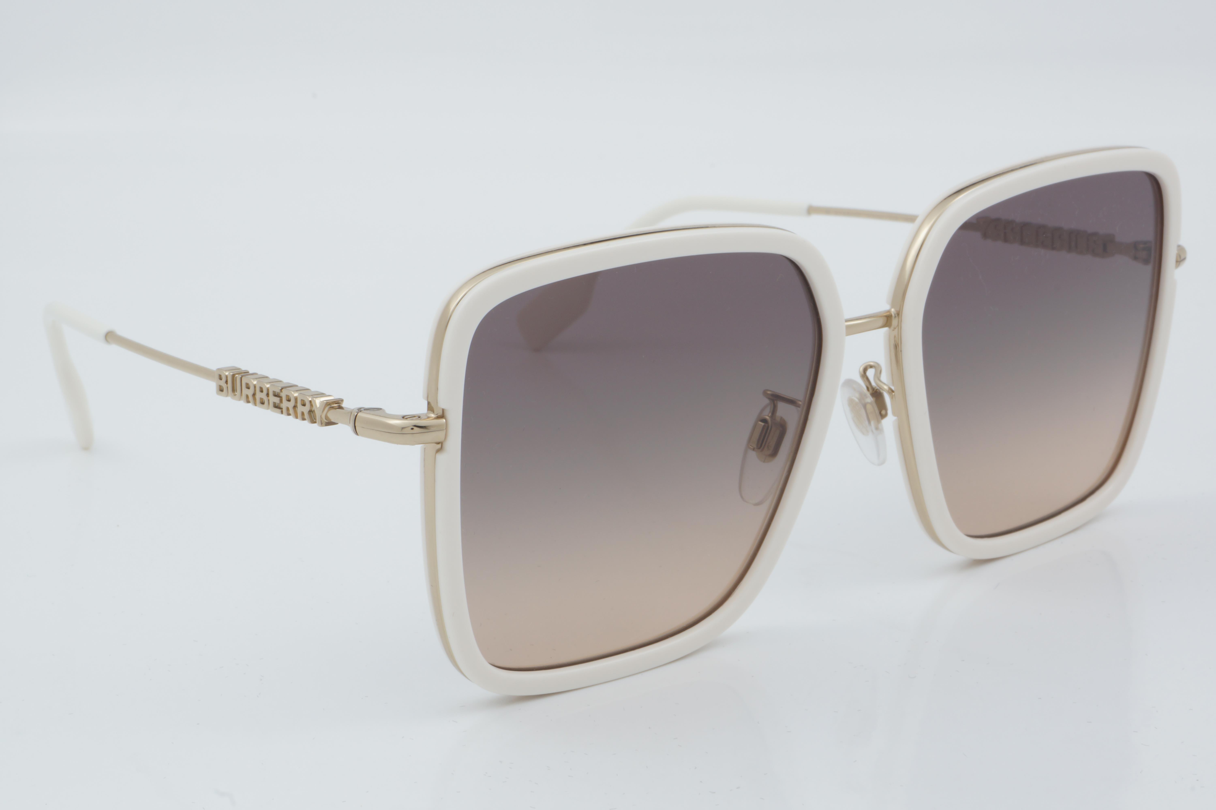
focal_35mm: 82
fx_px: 2786
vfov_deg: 16.6
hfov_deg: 24.6
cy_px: 405
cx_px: 608
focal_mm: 55
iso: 100
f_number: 32
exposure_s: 1/4
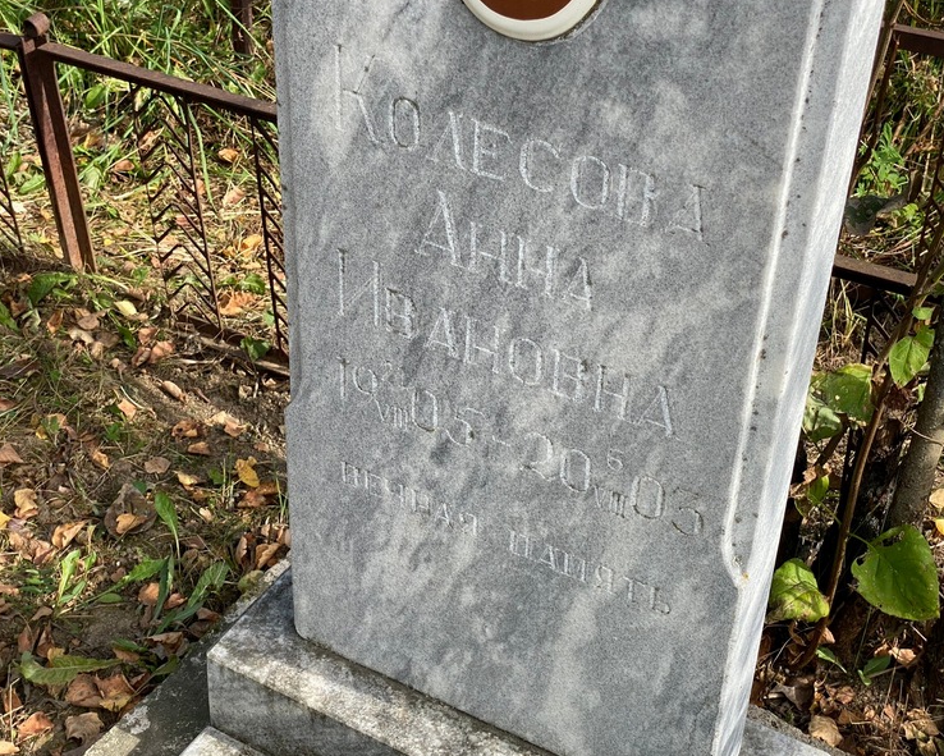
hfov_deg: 34.1
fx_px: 1537
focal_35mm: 55
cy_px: 376
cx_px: 445
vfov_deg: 27.6
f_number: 2
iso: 20
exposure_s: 1/527
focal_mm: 6
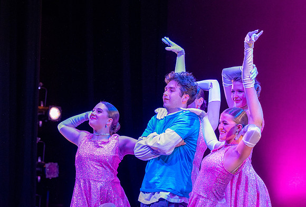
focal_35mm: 174
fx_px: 1482
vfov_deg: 8.0
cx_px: 186
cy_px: 34
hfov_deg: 11.8
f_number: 3.5
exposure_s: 1/320
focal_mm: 103
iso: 1600
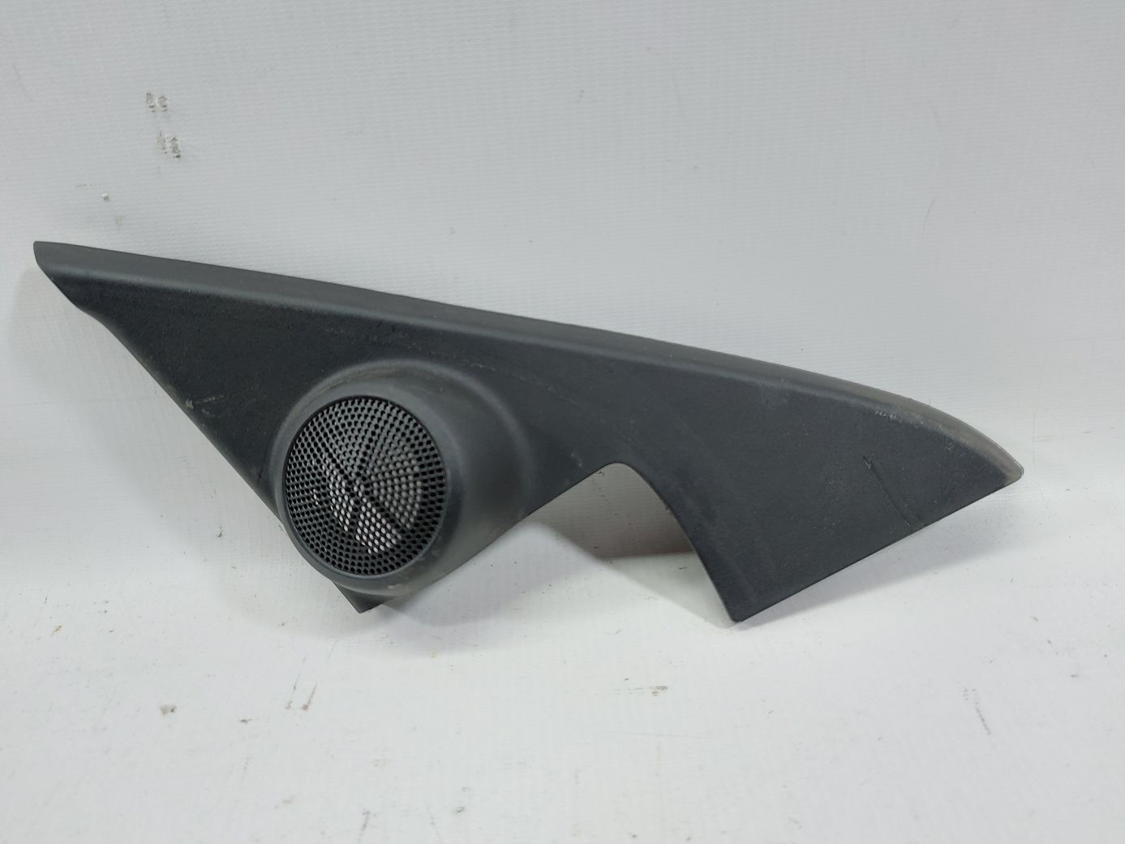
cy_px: 422
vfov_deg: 56.8
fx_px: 780
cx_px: 562
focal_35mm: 24
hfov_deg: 71.6
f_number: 1.8
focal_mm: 5.23
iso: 100
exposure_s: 1/50
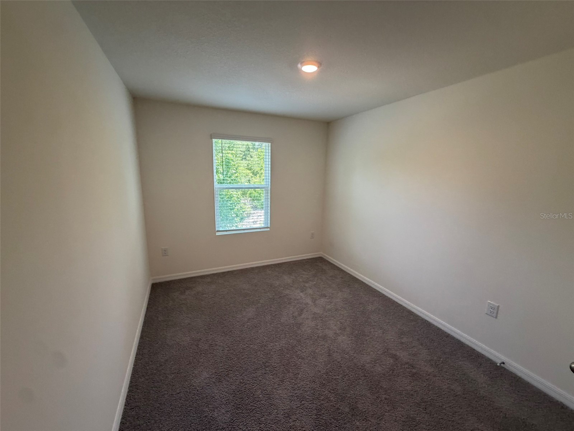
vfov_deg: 85.7
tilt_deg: -12.0
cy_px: 216
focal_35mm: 14
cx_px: 287
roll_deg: +0.2
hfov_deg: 102.1
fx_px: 232
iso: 250
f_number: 2.2
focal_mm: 2.22
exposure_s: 1/120
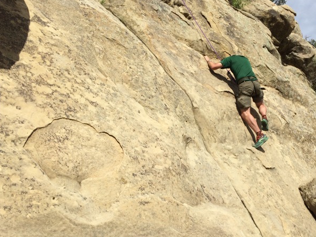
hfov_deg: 47.4
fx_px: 356
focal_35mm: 39
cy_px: 150
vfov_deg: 36.6
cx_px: 201
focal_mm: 4.15
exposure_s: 1/3165
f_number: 2.2
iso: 32
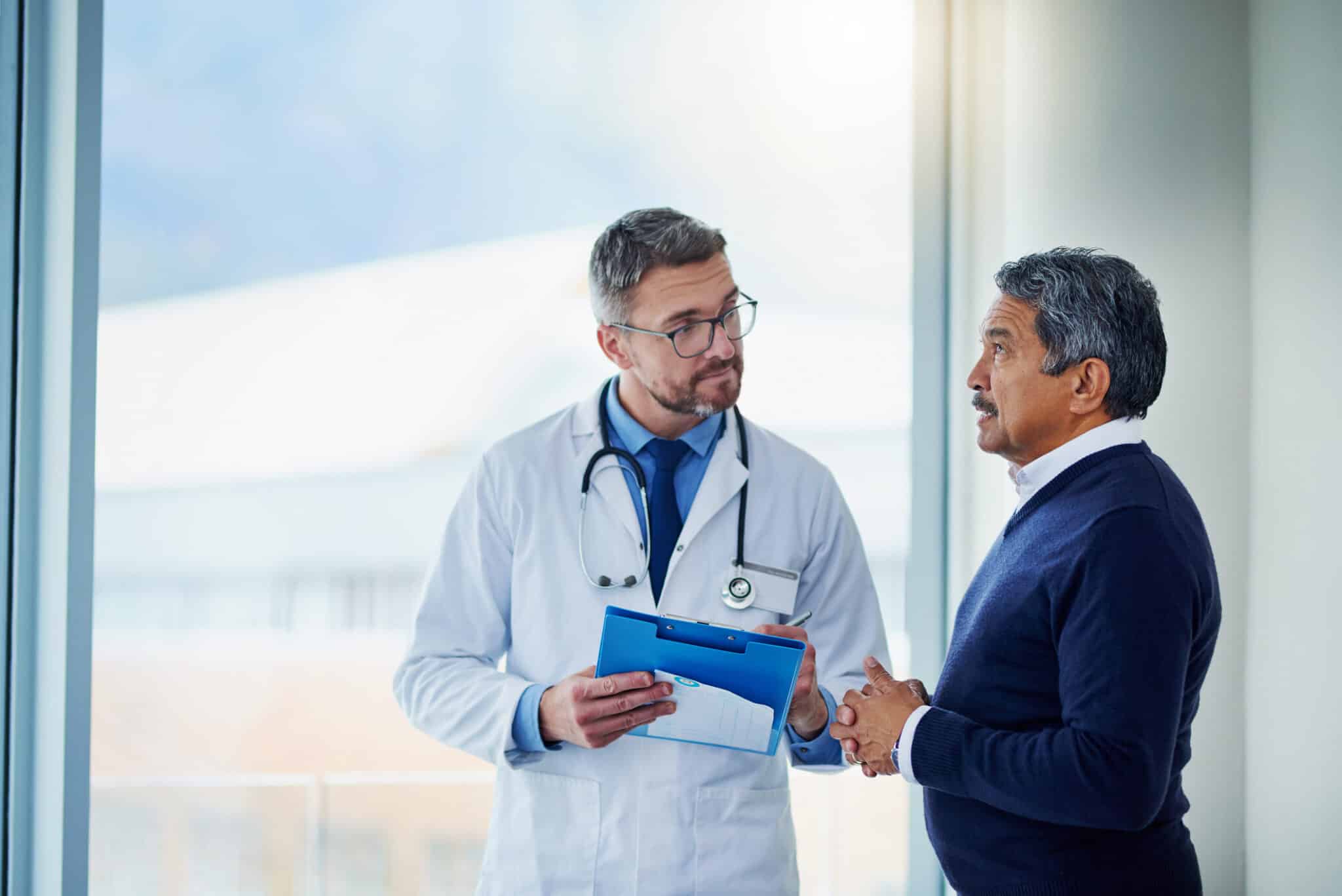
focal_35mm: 85
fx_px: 3170
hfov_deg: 23.9
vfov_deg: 16.1
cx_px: 671
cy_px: 448
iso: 250
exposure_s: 1/500
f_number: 1.8
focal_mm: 85
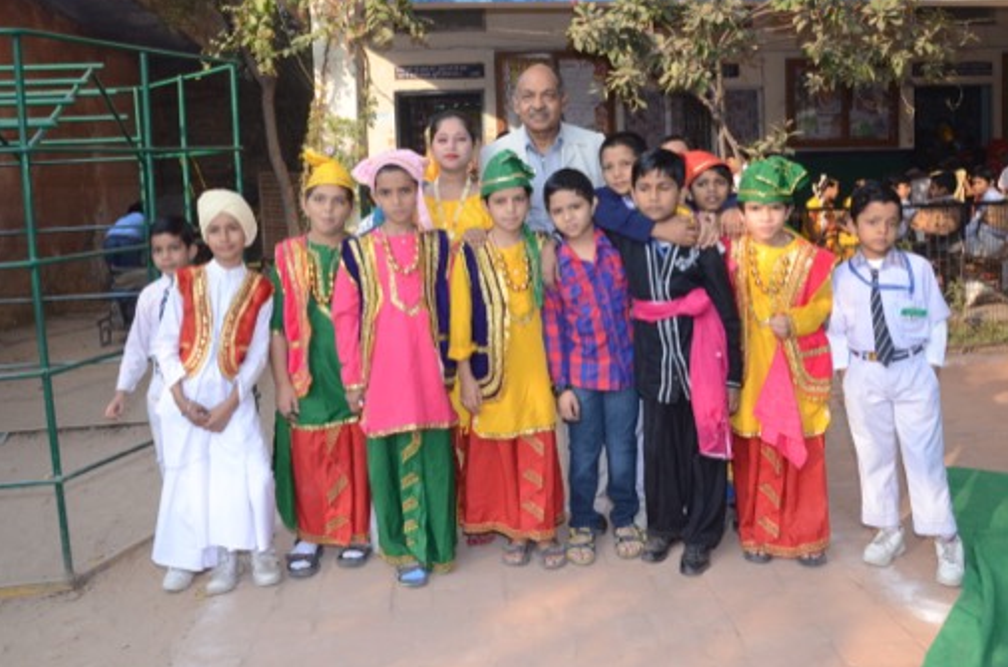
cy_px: 286
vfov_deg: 40.8
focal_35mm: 32
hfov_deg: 58.8
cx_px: 522
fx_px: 894
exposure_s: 1/125
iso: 250
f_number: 8
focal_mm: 18
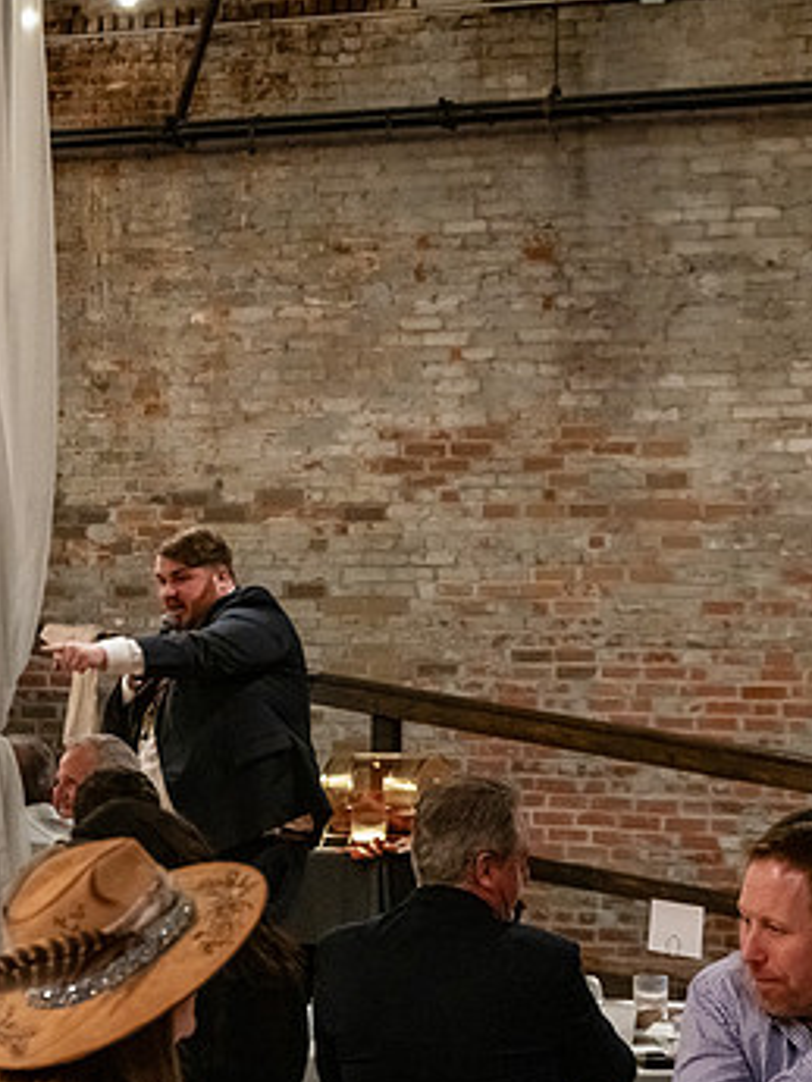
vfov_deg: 15.0
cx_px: 216
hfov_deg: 11.3
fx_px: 4095
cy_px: 554
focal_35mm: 131
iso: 6400
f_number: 6.3
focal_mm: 81
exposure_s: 1/40
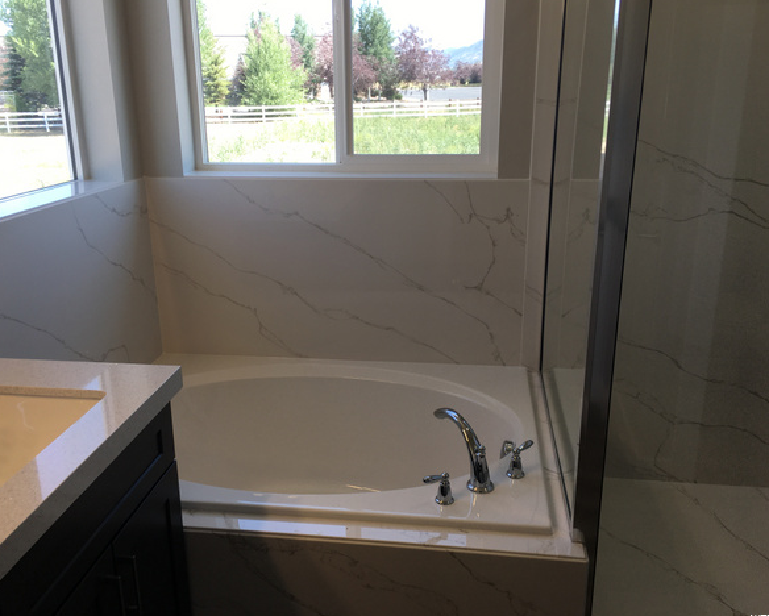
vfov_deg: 47.2
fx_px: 706
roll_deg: +0.9
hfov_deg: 57.1
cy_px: 308
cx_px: 371
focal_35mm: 31
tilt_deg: -16.1
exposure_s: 1/128
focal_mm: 4.15
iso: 25
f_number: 2.2
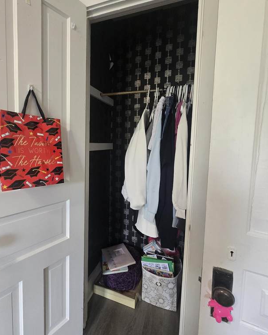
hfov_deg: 79.7
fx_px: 159
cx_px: 110
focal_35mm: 16
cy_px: 155
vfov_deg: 92.9
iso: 640
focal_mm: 2.2
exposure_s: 1/60
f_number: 2.2
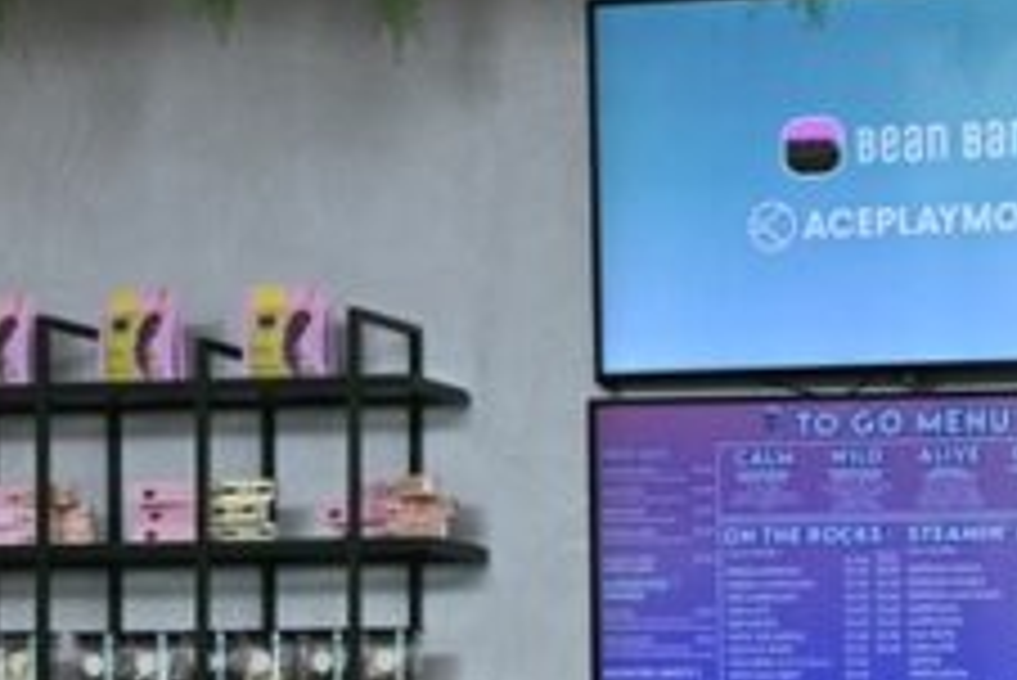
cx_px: 1323
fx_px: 3908
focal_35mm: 138
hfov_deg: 14.2
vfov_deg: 9.8
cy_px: 876
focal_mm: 30.5
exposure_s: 1/400
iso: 1250
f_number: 5
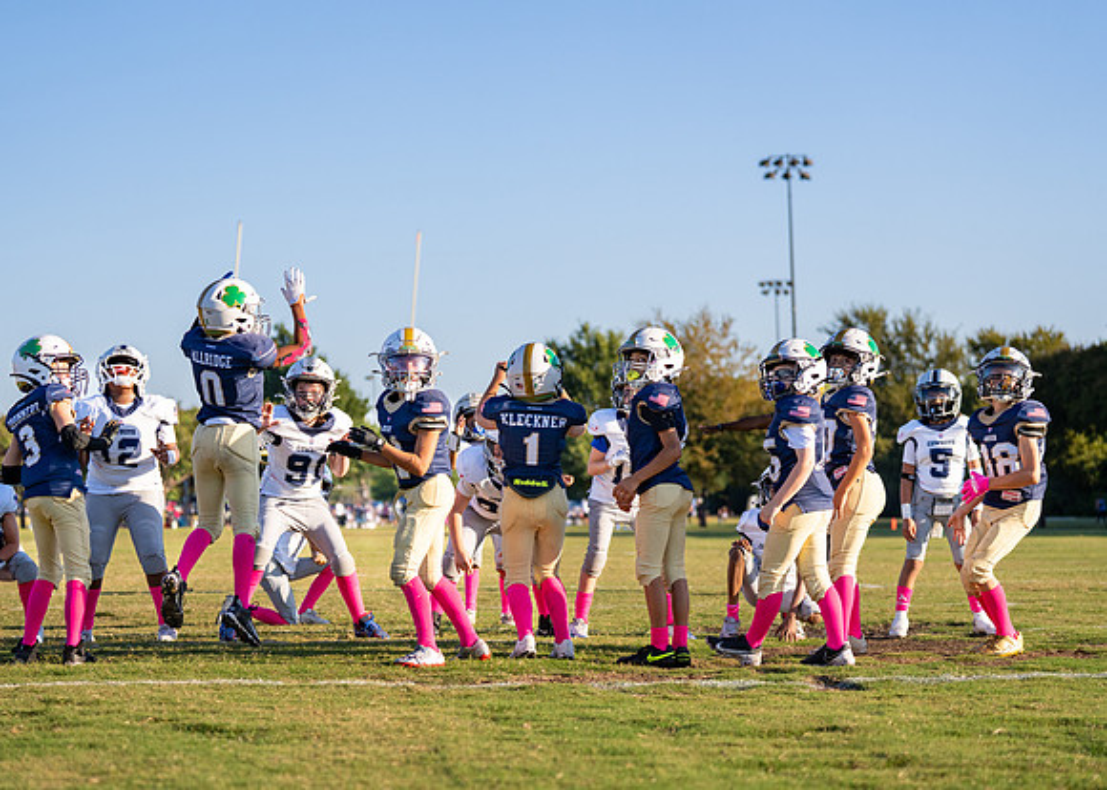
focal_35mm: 84
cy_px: 402
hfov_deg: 23.6
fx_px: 2649
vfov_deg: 17.0
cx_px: 482
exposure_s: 1/3200
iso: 200
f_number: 2.8
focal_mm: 70
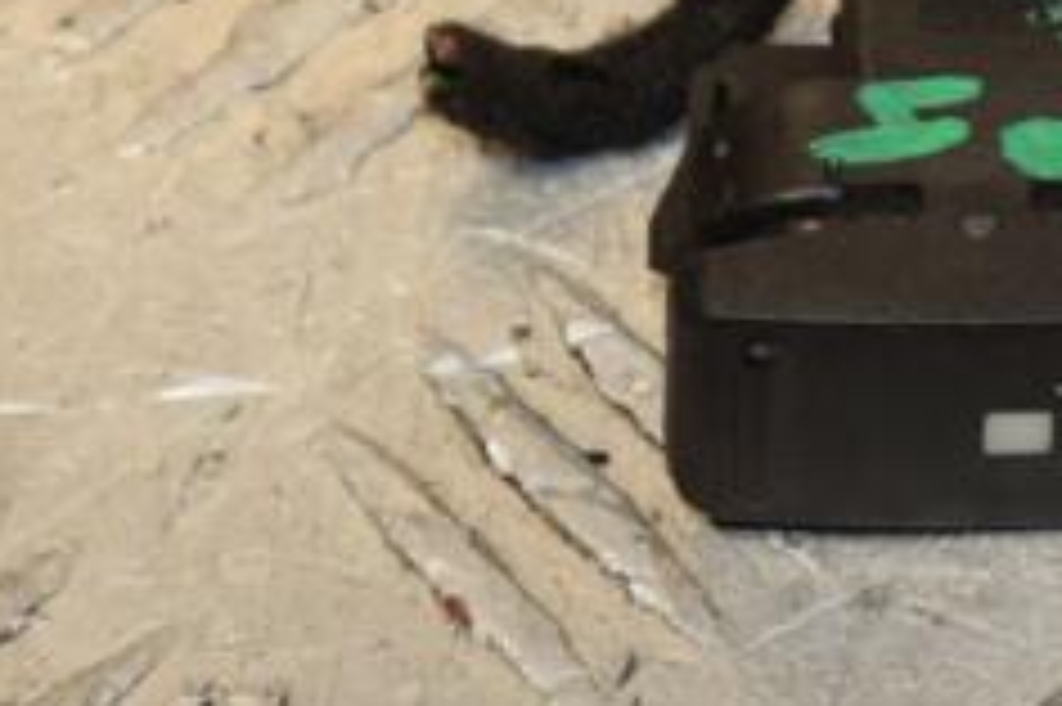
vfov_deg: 3.4
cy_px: 193
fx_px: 11799
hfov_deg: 5.1
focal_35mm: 400
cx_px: 1188
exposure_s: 1/200
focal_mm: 105
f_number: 8
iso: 800
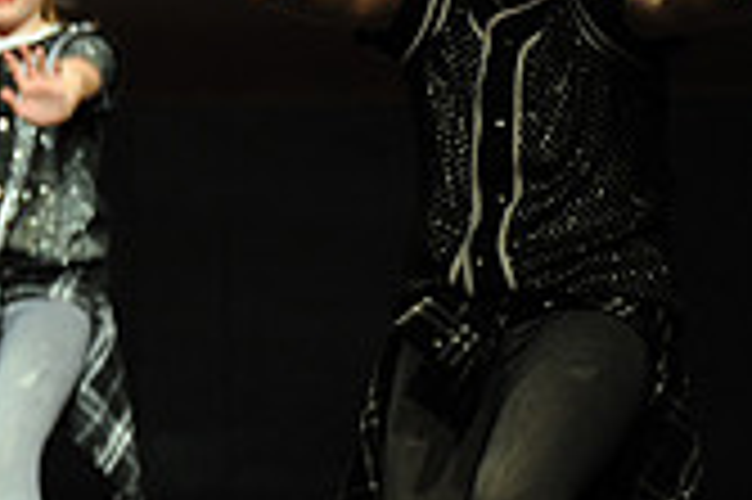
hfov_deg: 3.3
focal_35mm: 627
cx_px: -540
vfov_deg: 2.2
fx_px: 13084
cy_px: 162
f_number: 2.8
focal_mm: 180
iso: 1600
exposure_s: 1/320
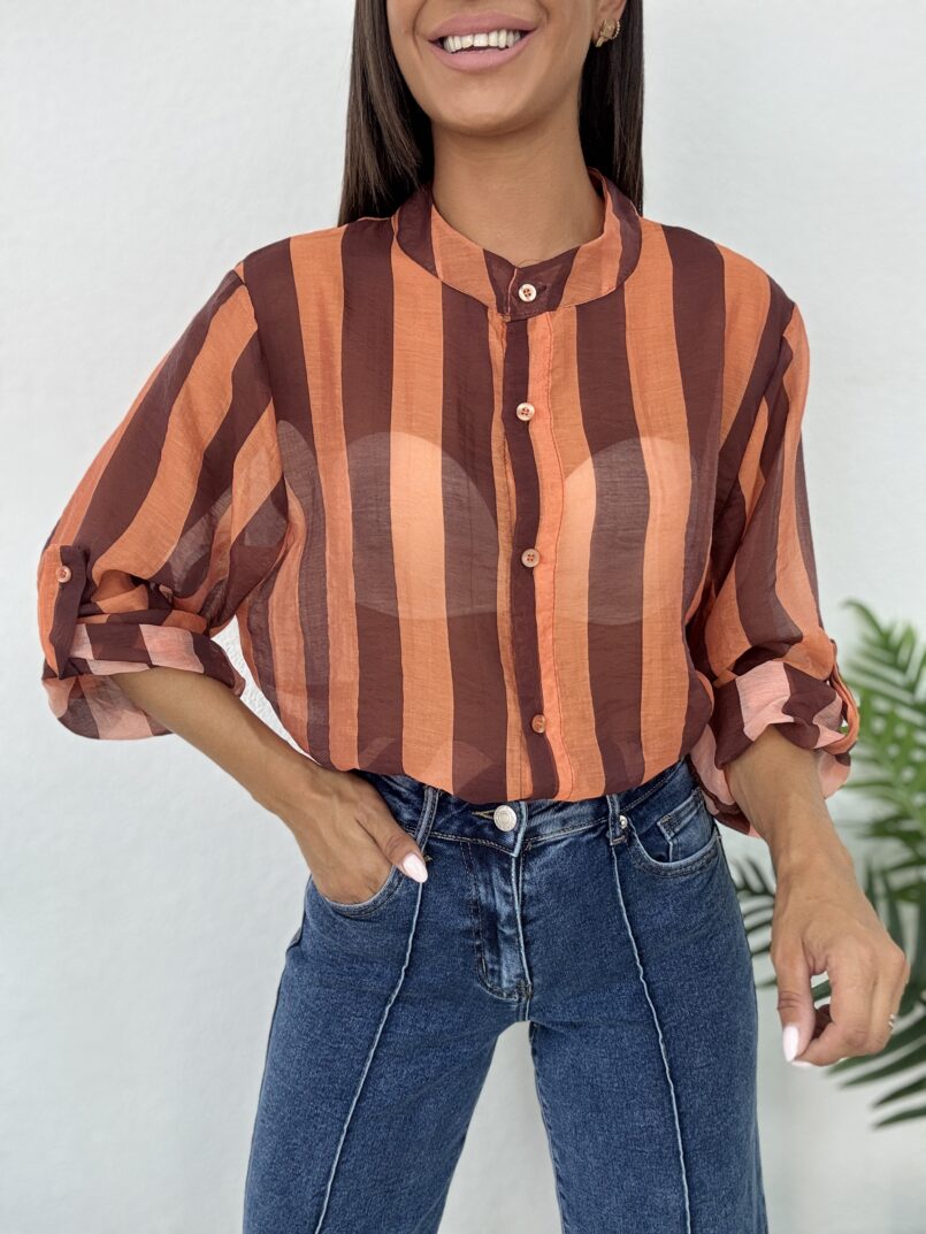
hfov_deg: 46.8
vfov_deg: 60.0
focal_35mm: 30
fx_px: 1070
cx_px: 463
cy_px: 617
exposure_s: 1/50
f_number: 1.9
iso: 40
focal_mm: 2.69
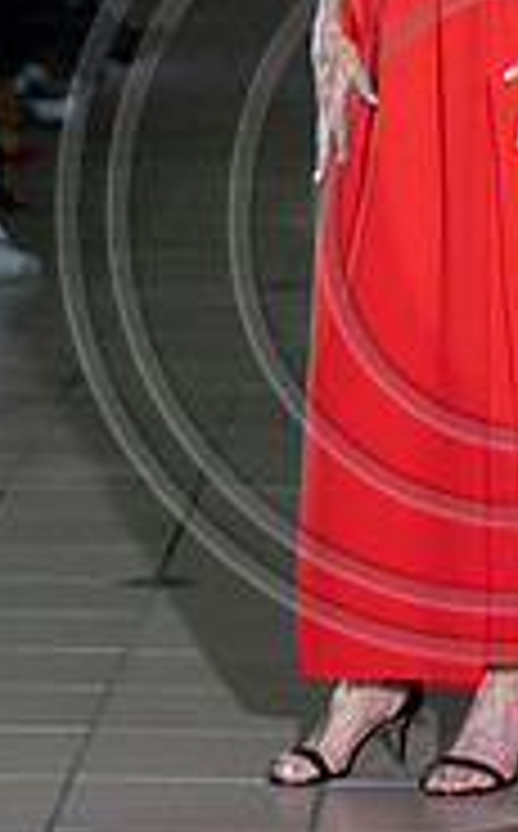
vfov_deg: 7.6
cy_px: 207
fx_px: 6304
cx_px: 513
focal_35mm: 278
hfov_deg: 4.7
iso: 1250
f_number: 5
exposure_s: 1/160
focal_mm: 112
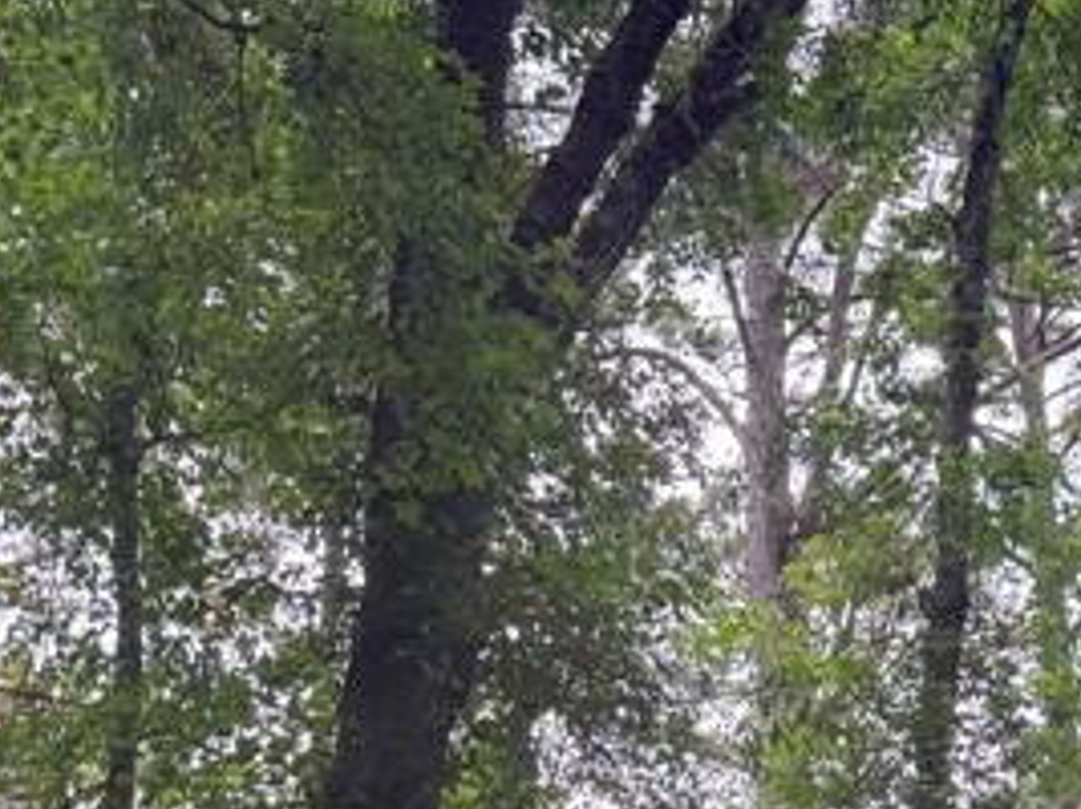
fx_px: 2872
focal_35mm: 92
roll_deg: +0.6
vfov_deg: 14.8
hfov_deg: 21.3
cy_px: 1246
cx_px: 462
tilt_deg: +12.3
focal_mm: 6.76
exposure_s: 1/121
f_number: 1.78
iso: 160
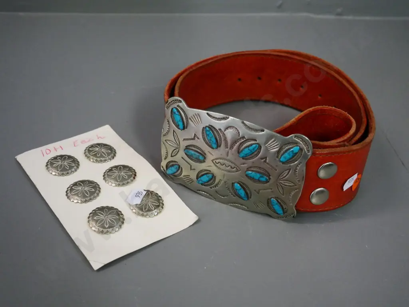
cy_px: 154
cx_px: 204
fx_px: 520
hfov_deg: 42.9
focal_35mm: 44
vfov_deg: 32.9
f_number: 4.2
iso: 3200
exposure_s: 1/200
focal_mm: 22
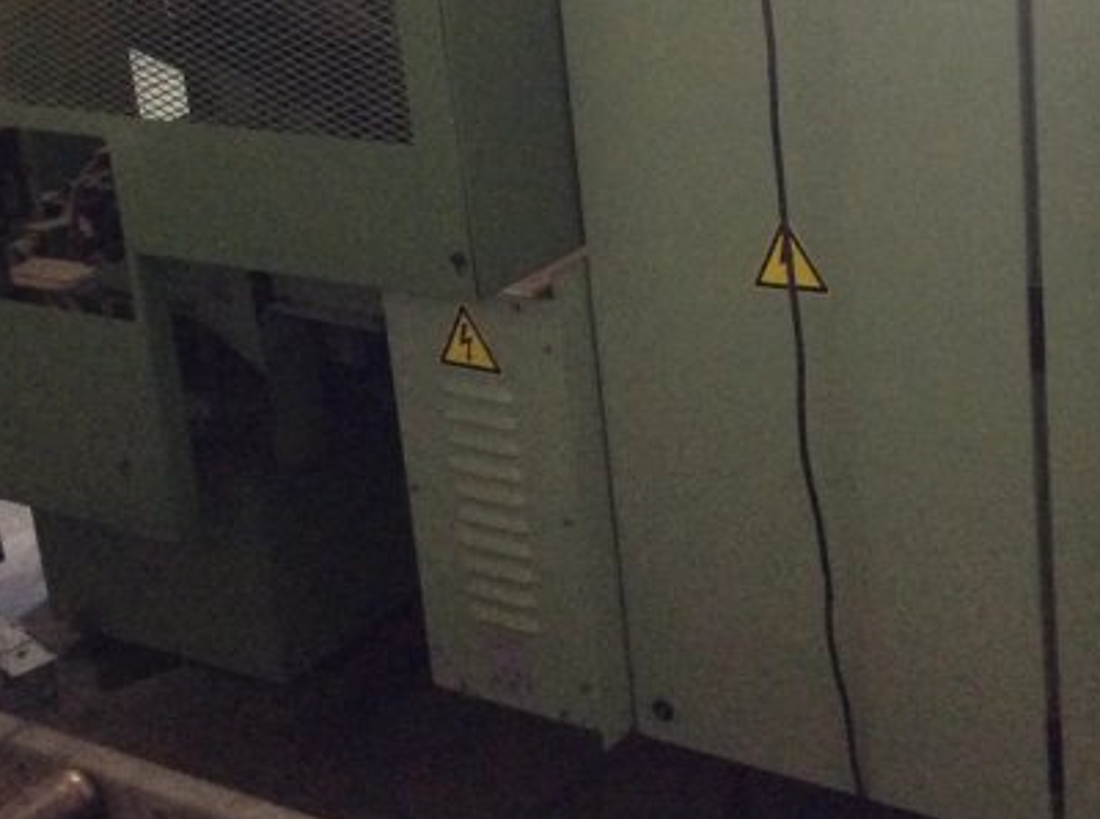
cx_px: 762
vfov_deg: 22.5
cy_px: 153
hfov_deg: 30.0
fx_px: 2029
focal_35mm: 64
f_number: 2.4
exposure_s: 1/24
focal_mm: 3.3
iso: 250
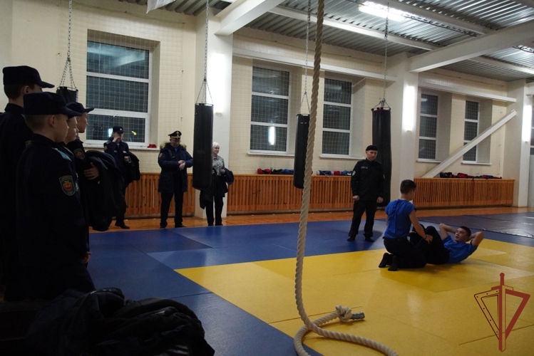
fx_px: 490
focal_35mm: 33
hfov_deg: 57.2
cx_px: 267
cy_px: 178
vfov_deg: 40.0
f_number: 4
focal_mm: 22
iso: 6400
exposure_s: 1/160
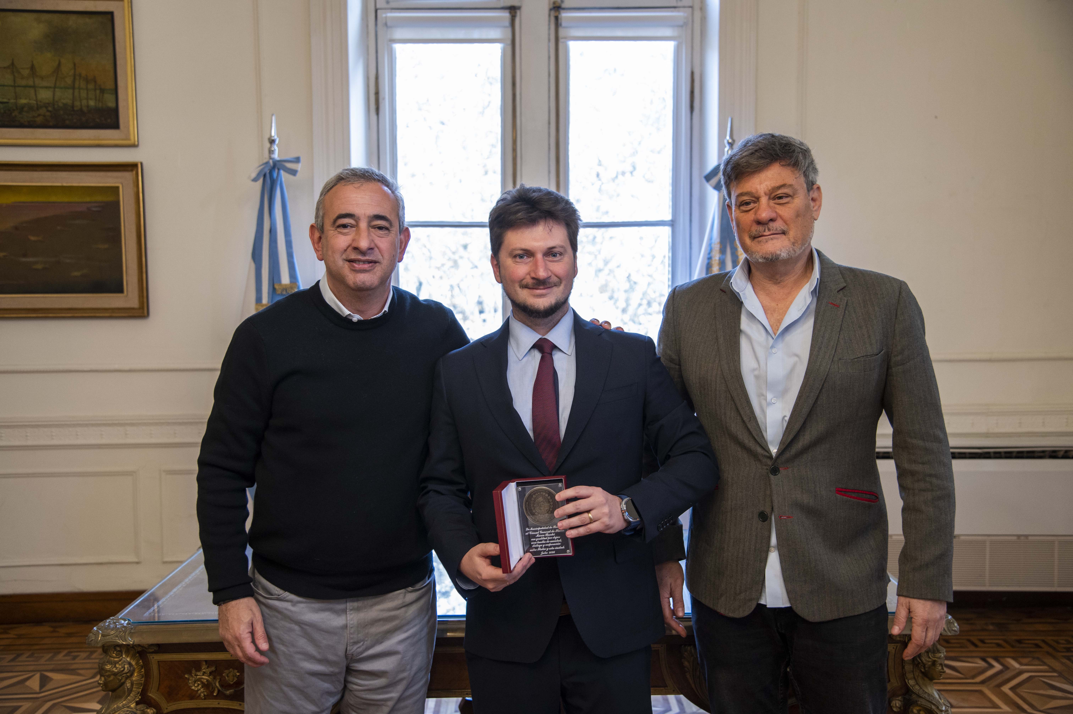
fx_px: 1132
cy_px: 357
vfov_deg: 35.0
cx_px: 536
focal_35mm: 38
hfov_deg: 50.7
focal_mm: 38
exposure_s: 1/80
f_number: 4
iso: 1600
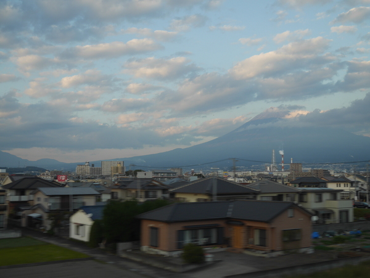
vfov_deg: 31.6
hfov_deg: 41.2
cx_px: 185
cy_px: 139
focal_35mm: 46
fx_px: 492
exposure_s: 1/125
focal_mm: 23
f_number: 5.6
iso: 200
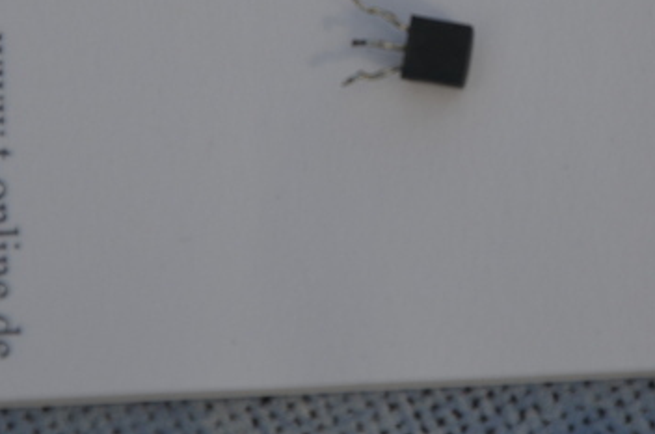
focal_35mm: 429
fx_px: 7794
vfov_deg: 3.2
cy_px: 45
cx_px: 443
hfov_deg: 4.8
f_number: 5.6
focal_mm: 105
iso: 140
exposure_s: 1/500
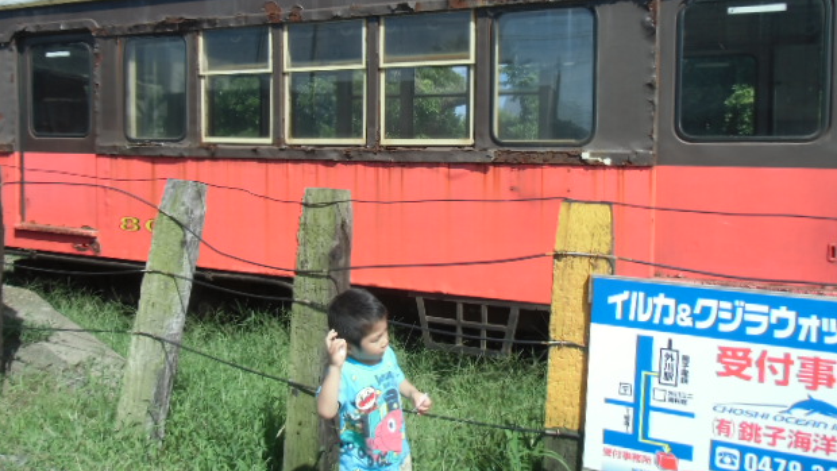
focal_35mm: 27
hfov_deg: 69.9
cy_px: 181
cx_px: 416
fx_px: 599
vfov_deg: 42.6
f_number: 3
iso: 64
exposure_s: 1/500
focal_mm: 4.24
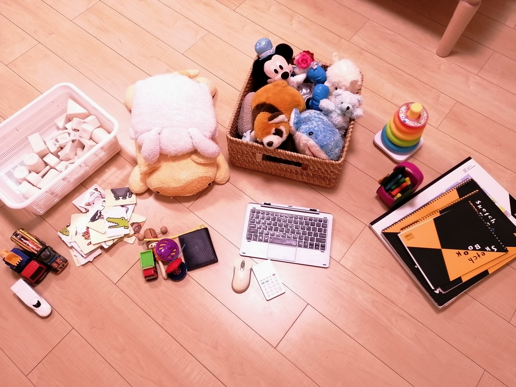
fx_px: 402
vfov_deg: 51.4
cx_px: 258
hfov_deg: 65.3
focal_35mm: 27
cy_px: 194
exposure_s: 1/33.3
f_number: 1.8
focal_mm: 3.62
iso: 80
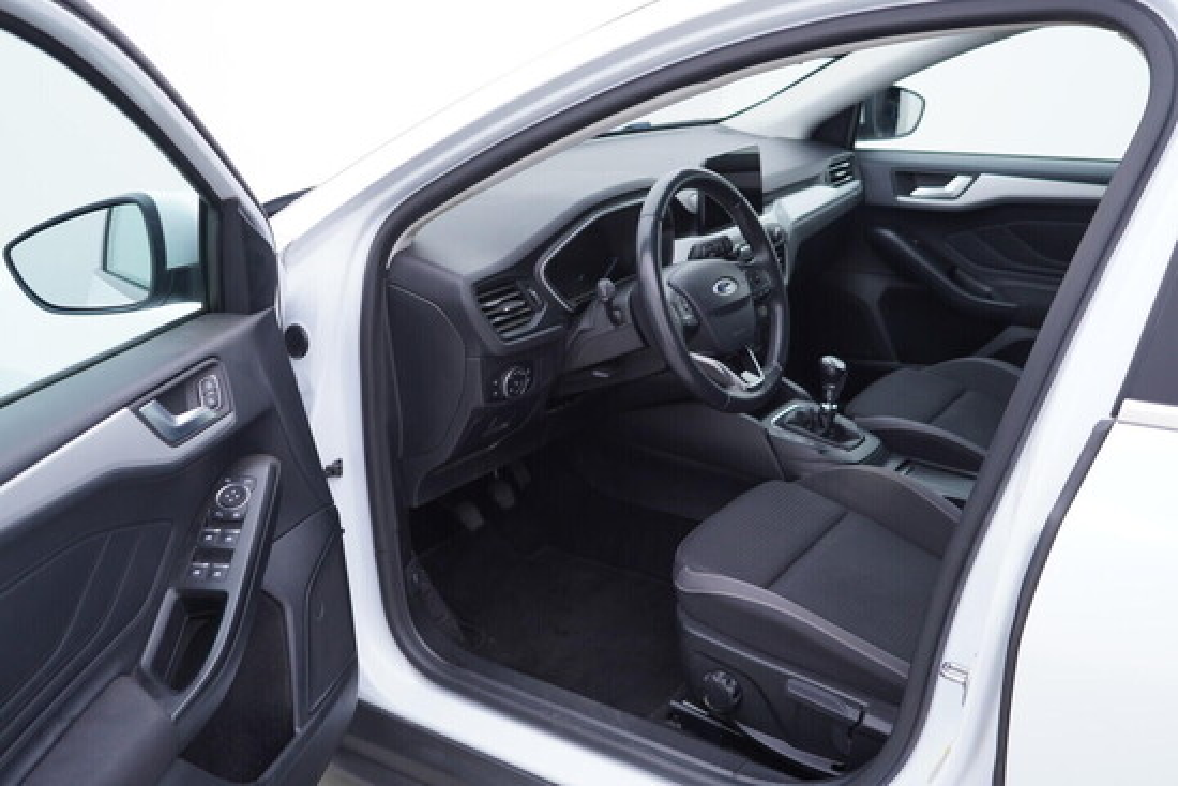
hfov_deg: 53.1
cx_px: 589
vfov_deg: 36.9
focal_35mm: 36
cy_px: 393
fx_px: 1178
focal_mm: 24
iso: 125
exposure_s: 1/50
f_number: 3.2
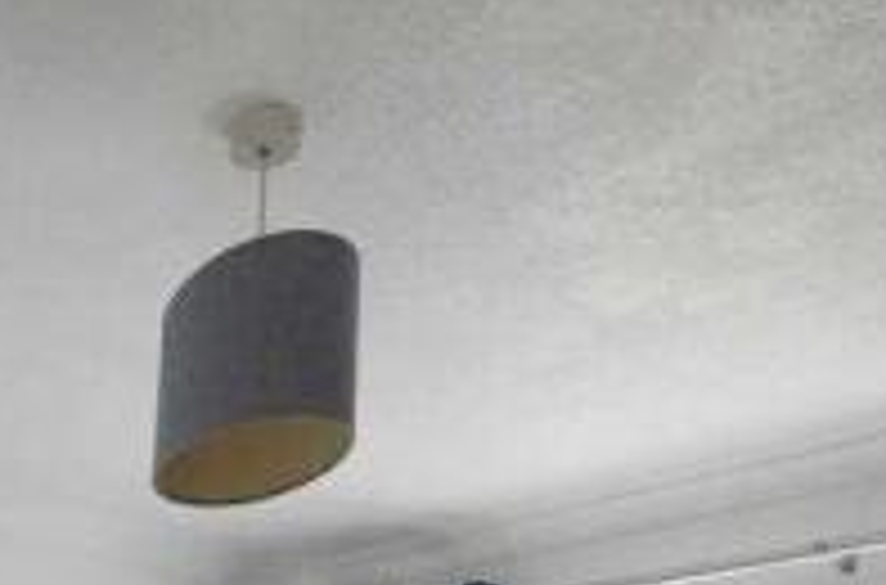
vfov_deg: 21.9
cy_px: 896
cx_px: -166
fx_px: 1227
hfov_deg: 32.9
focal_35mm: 50
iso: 400
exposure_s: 1/100
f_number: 5
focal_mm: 10
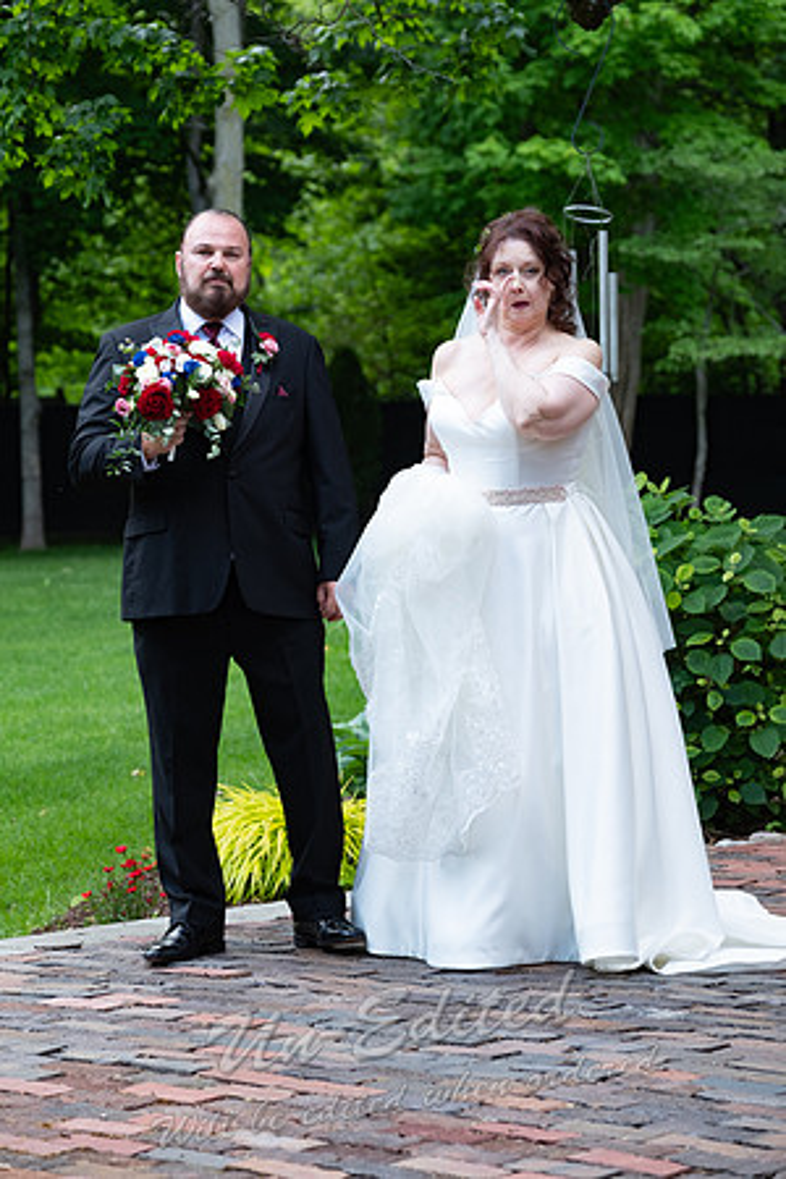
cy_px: 590
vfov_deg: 16.9
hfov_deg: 11.3
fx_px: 3962
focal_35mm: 121
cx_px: 393
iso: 250
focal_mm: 80.4
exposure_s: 1/200
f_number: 4
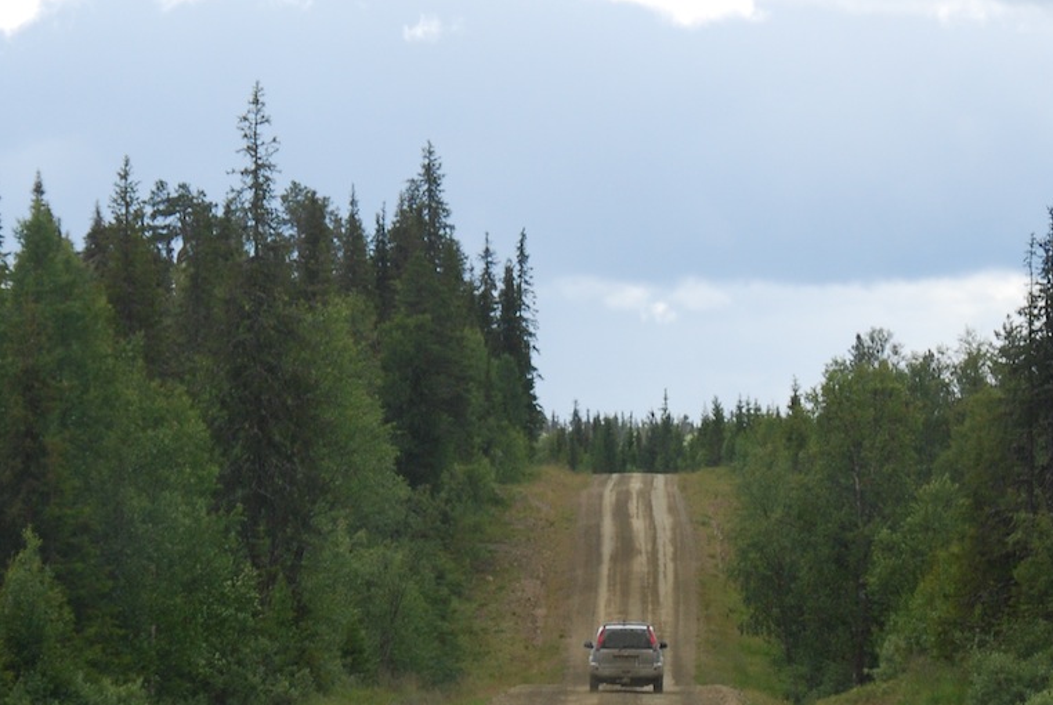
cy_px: 390
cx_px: 627
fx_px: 6971
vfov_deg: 5.8
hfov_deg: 8.6
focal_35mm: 238
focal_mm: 75
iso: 400
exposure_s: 1/400
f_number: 11
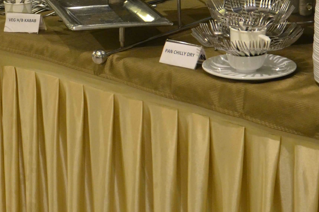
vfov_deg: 12.5
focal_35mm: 107
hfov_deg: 19.0
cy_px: -6
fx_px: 950
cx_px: 110
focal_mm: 25
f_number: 4
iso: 1600
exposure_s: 1/15
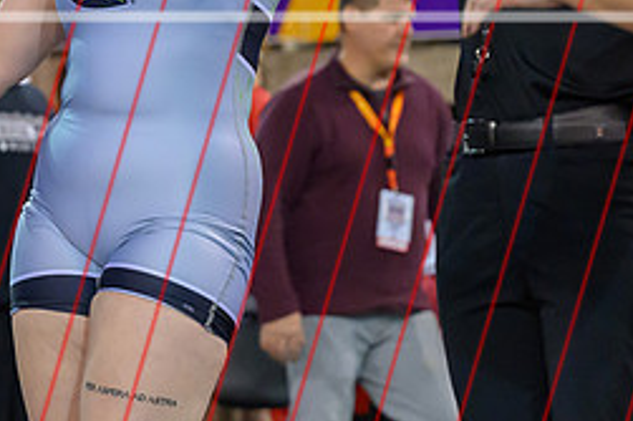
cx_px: 179
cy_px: -119
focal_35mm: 271
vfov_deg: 5.0
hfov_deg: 7.6
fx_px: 4762
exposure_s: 1/800
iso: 5600
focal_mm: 92
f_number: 2.8
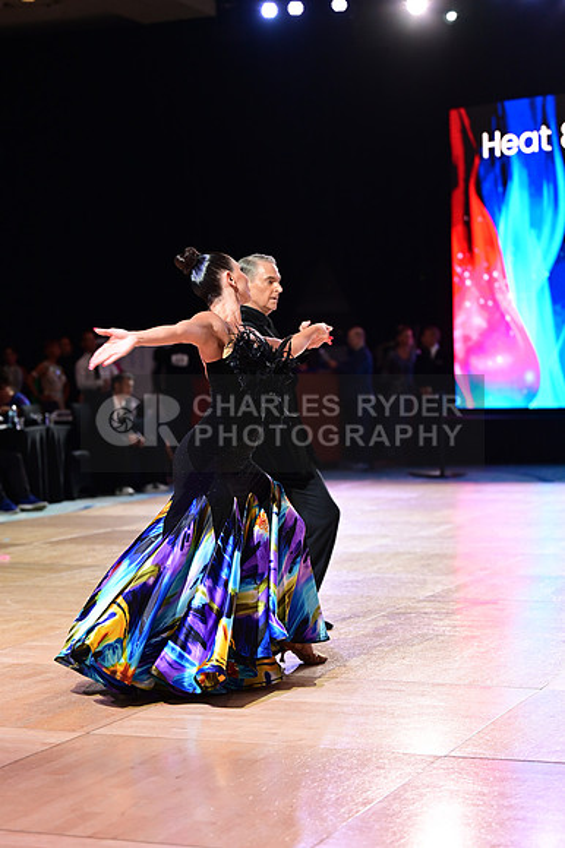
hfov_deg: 17.9
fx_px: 1791
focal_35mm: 76
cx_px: 282
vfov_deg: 26.7
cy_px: 424
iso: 1600
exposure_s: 1/400
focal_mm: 76
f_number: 2.8
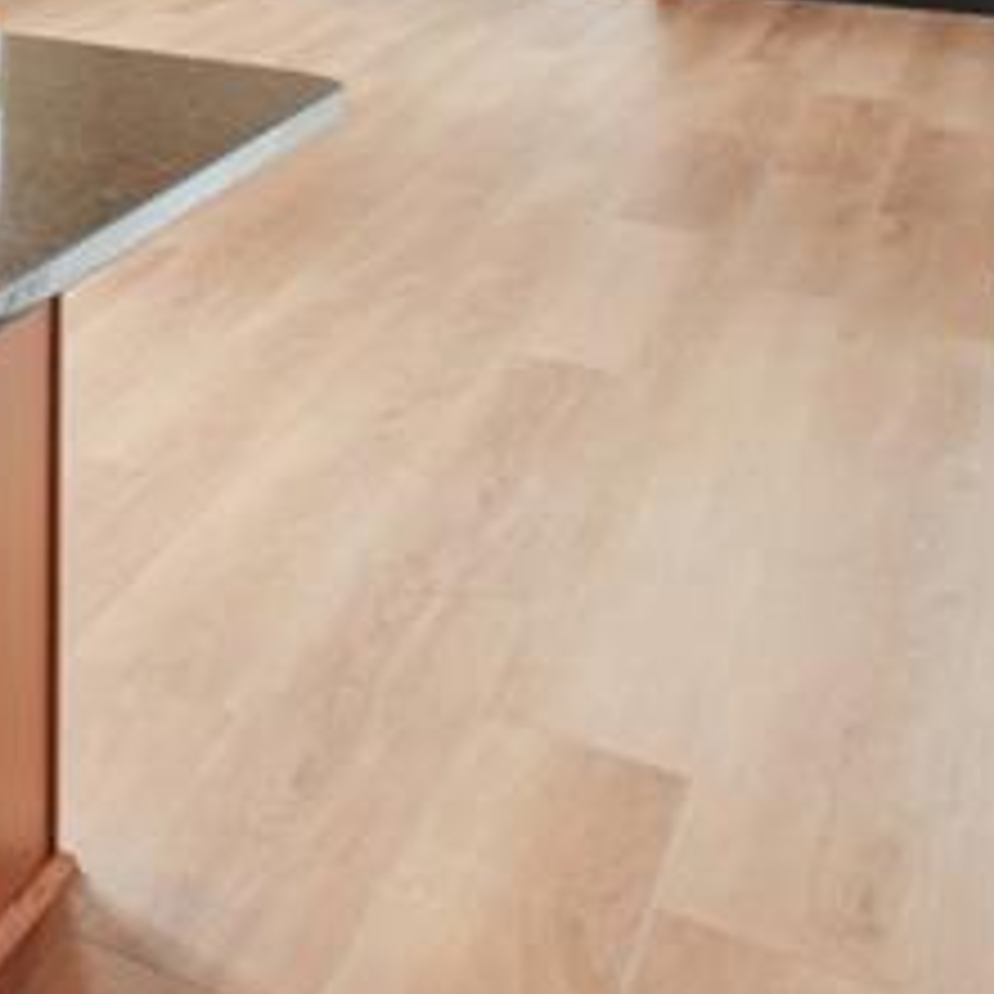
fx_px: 1917
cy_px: -328
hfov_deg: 16.7
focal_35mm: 59
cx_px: -1214
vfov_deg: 24.9
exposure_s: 1/30
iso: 400
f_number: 8
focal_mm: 10
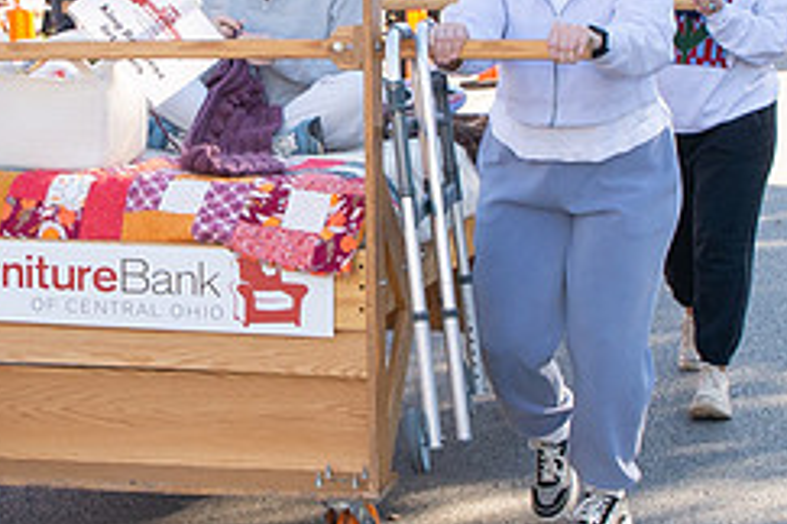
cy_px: 165
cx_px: 206
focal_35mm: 114
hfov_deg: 17.9
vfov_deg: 12.0
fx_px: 2492
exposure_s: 1/200
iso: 640
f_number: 8
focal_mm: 24
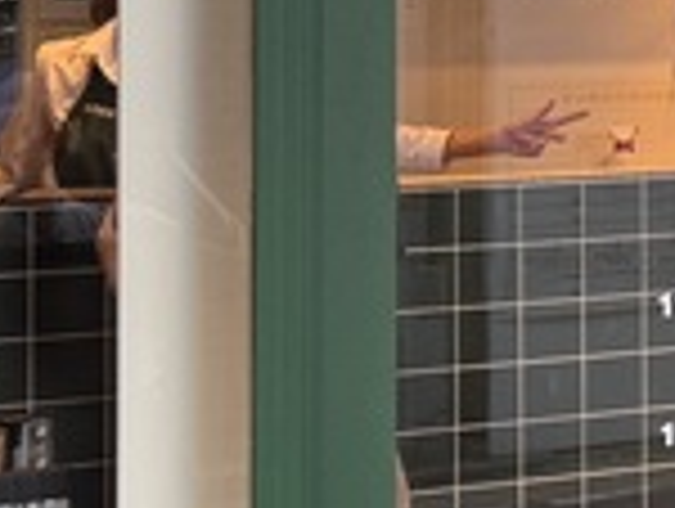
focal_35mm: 113
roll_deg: +0.9
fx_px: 2207
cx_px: 1487
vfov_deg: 12.9
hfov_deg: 13.8
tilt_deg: +1.7
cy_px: -58
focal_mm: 6.76
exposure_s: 1/163
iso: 64
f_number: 1.78
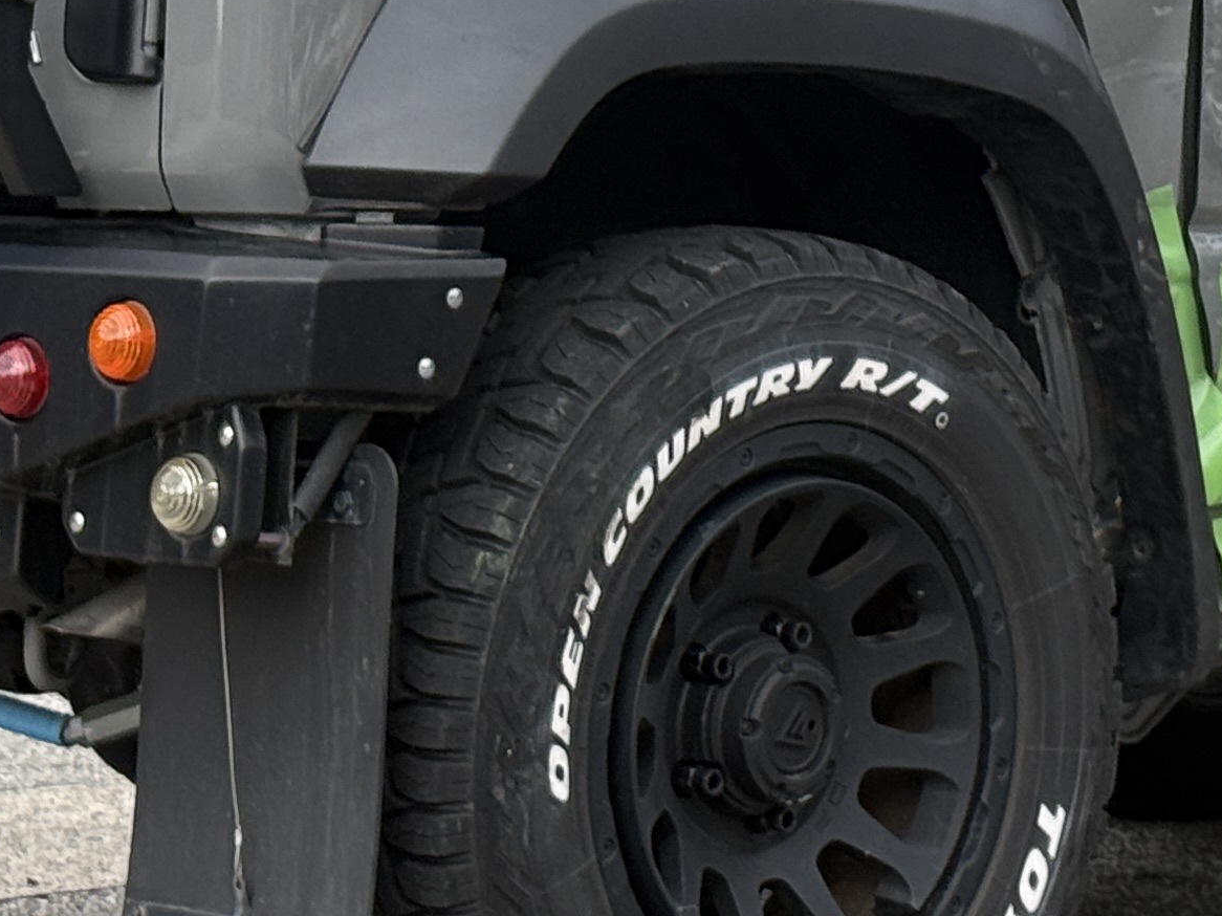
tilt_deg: +4.2
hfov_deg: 11.9
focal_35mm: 166
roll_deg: -2.6
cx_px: 743
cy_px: -191
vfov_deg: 8.8
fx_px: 5859
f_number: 1.78
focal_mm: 6.76
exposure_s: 1/1715
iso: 80
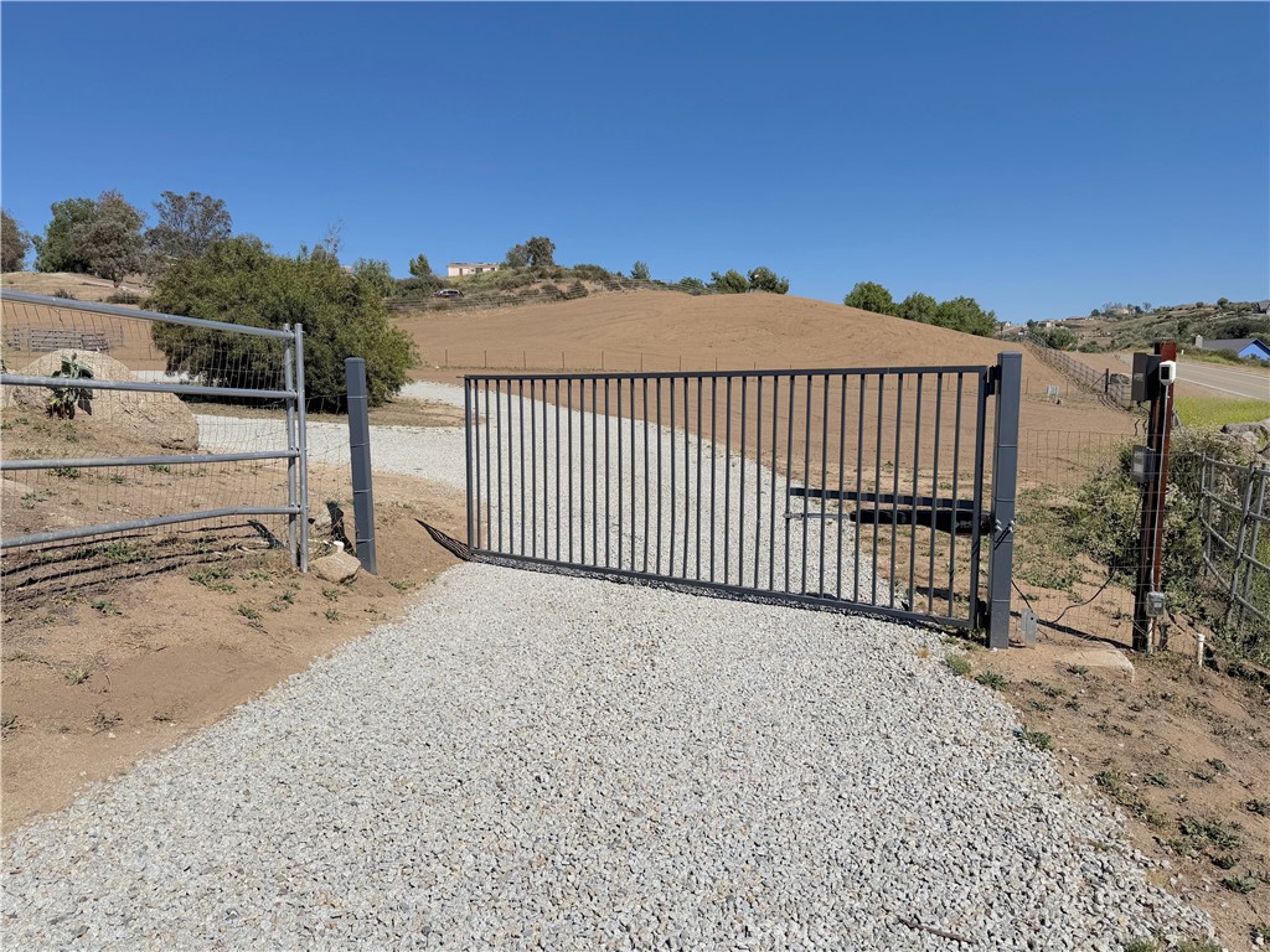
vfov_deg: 56.8
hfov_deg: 71.6
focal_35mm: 24
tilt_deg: -6.3
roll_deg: +0.8
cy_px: 476
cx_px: 635
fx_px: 881
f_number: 1.78
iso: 80
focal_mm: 6.76
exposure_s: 1/9091
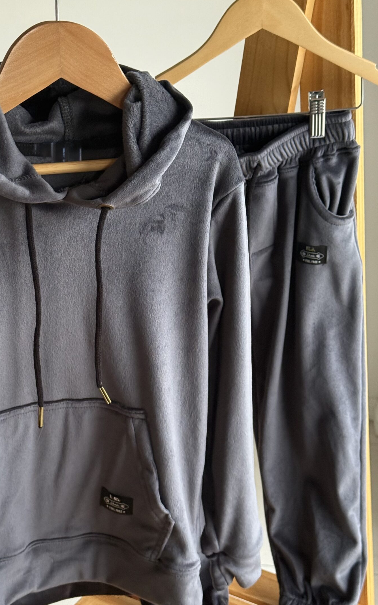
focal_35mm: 61
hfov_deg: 21.2
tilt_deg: -23.6
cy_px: 346
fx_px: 1005
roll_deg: +0.0
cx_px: 121
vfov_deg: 33.4
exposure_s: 1/42
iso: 250
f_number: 1.78
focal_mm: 6.76
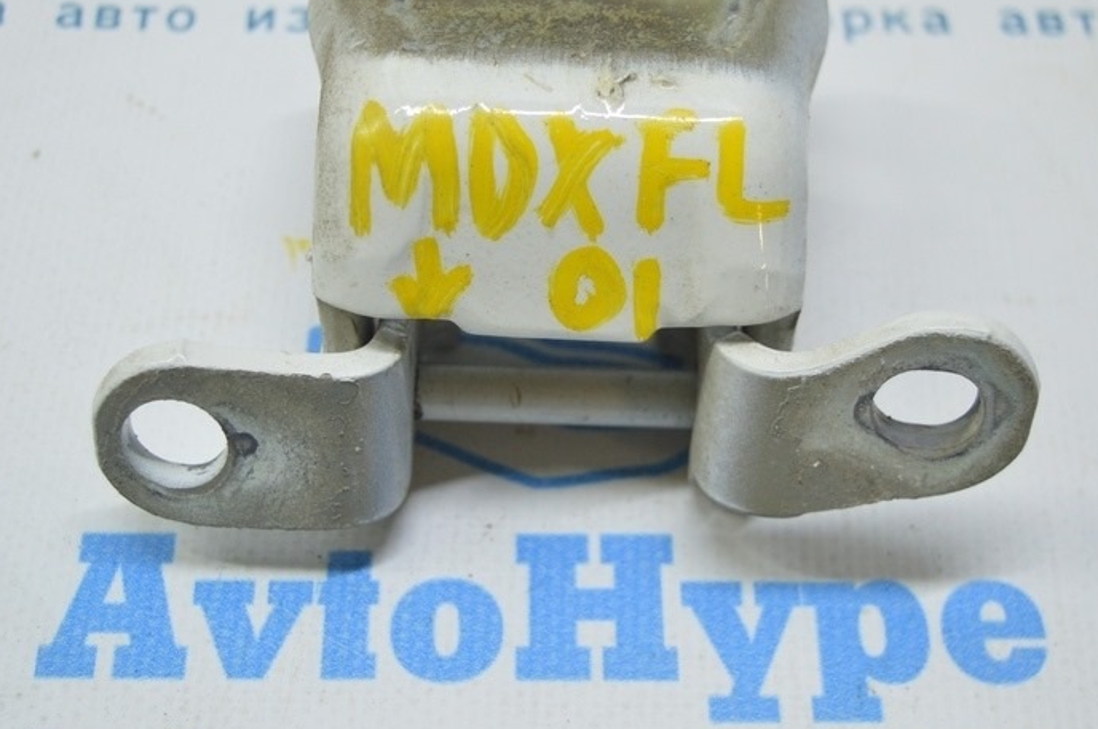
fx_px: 2041
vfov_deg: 20.2
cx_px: 471
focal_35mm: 67
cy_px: 294
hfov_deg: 30.1
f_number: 4.2
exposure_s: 1/60
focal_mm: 30
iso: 400
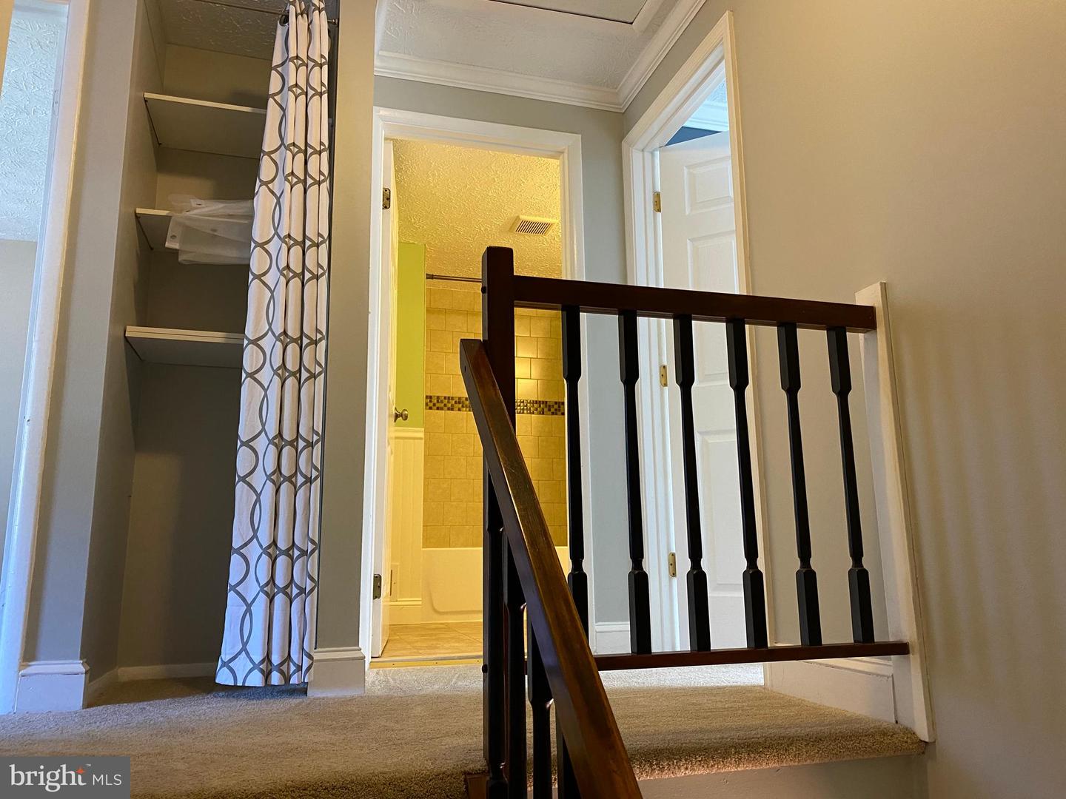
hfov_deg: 67.3
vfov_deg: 53.1
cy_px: 400
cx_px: 533
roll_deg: +0.9
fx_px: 801
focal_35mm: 26
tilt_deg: +11.9
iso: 200
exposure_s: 1/60
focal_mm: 4.25
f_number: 1.8
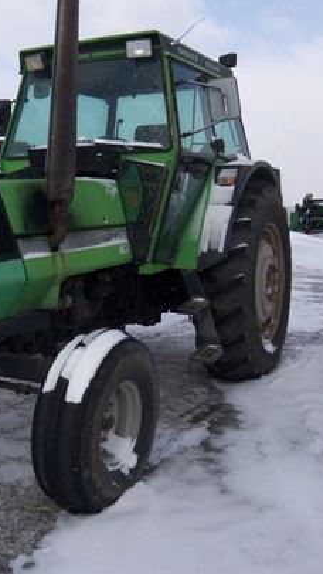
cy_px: 286
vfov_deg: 49.4
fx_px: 624
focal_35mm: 41
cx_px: 92
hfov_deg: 28.7
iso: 64
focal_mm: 5.1
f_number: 10.8
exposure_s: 1/100
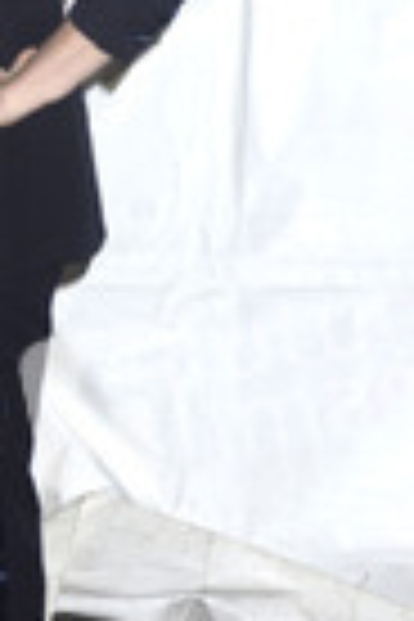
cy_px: 162
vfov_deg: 9.1
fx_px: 3898
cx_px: -155
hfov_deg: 6.0
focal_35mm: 226
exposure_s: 1/250
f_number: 5.6
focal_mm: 78
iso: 800
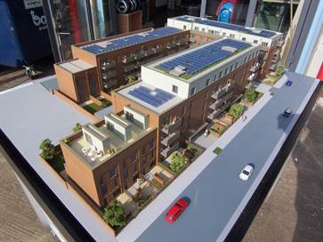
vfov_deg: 58.9
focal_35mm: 23
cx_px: 162
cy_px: 121
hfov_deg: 73.9
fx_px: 215
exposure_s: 1/250
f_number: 5.6
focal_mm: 3.8
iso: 64
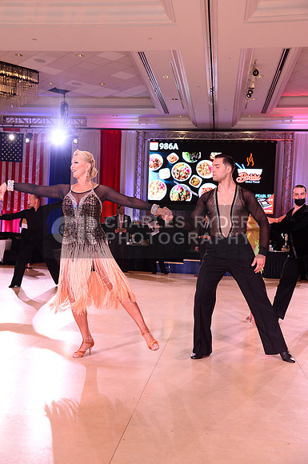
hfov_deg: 35.0
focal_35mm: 38
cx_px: 154
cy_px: 232
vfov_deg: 50.8
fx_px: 489
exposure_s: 1/250
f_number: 5.6
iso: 2500
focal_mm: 38
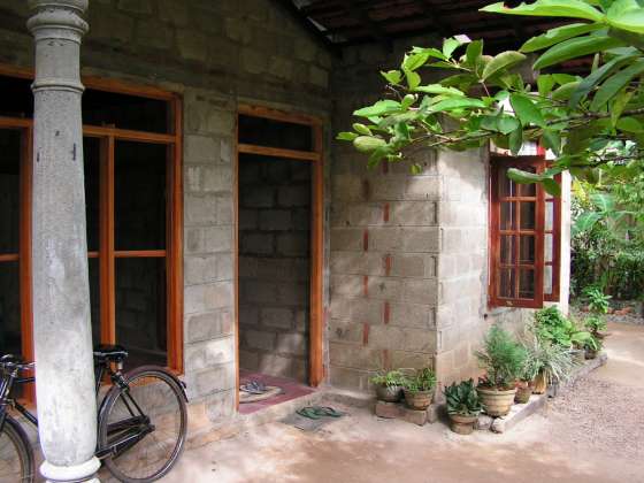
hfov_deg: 51.4
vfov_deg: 39.7
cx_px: 322
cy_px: 242
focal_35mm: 36
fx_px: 670
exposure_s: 1/50
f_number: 3.2
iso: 64
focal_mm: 6
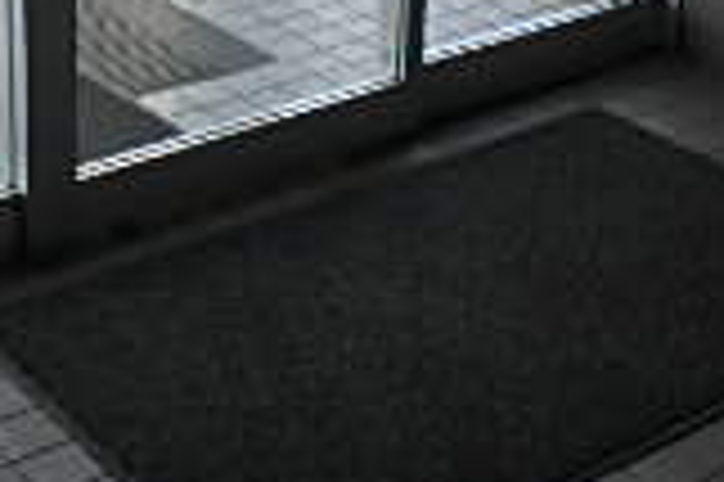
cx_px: 315
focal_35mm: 87
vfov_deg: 15.1
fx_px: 1748
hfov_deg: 23.4
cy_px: -99
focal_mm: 3.7
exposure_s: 1/160
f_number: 3.5
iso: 125
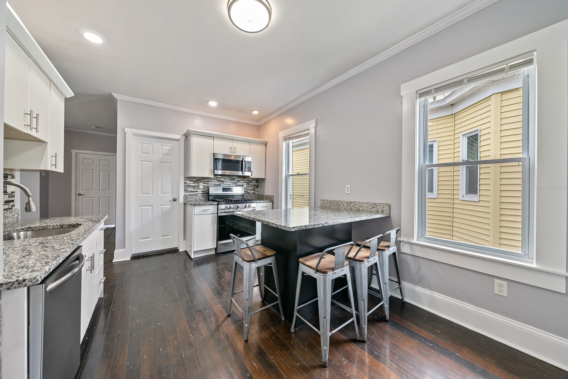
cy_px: 190
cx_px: 284
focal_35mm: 12
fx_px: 189
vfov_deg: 90.1
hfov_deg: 112.6
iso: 320
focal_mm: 12
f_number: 8
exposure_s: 1/4
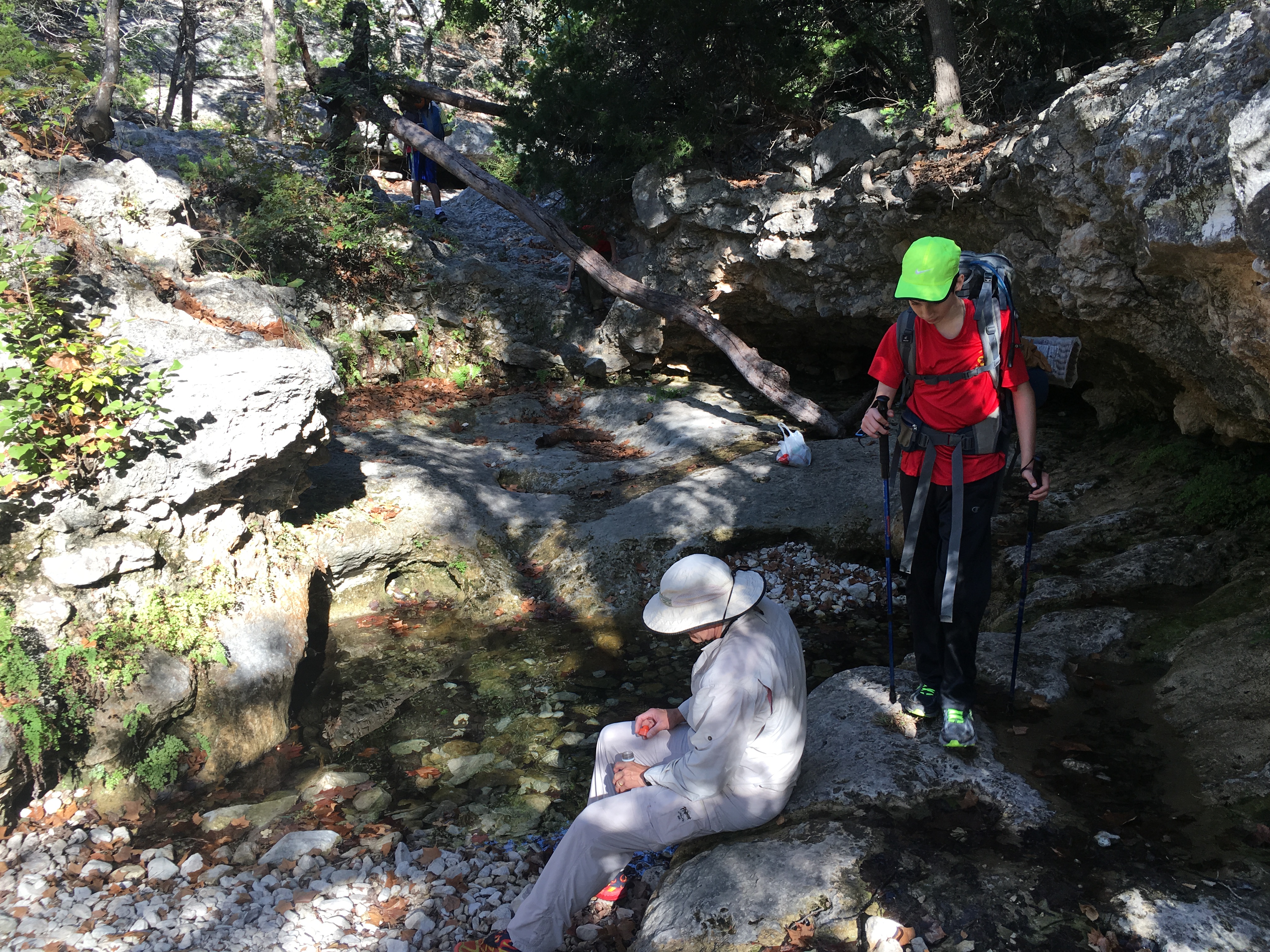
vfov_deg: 48.2
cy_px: 476
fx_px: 1064
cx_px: 635
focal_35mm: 29
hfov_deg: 61.7
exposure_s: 1/186
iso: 25
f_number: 2.2
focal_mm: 4.15
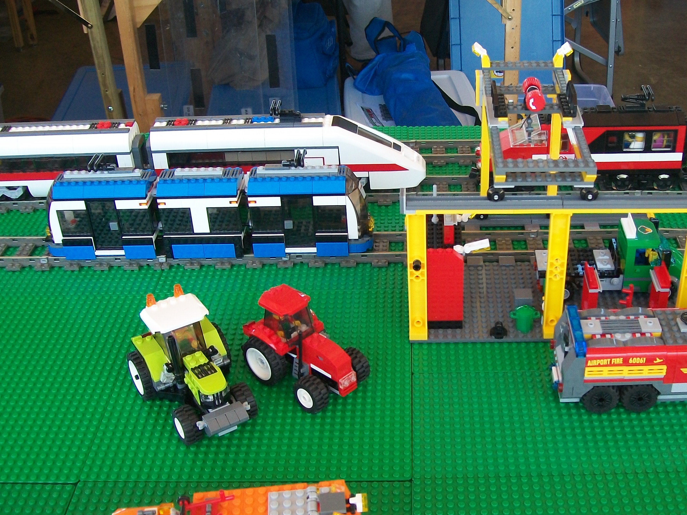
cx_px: 414
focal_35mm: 45
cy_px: 297
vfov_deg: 32.1
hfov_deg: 41.9
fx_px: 893
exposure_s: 1/100
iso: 80
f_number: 2.7
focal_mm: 6
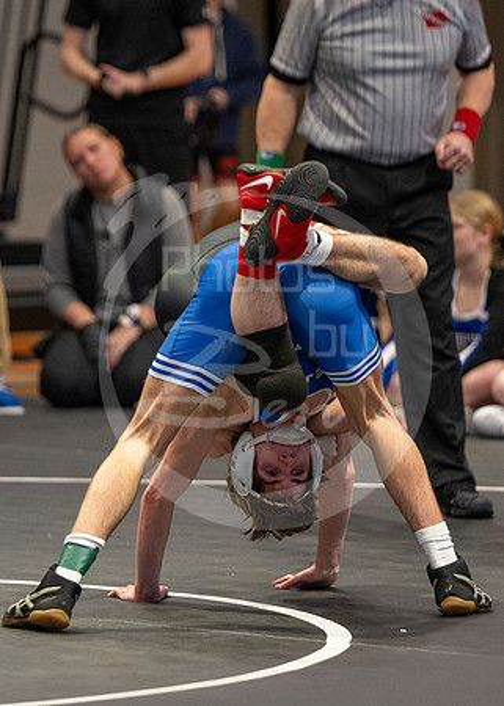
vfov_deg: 6.7
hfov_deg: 4.8
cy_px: 507
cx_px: 265
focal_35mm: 299
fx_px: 5998
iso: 3200
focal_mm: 140
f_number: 2.8
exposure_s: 1/1000
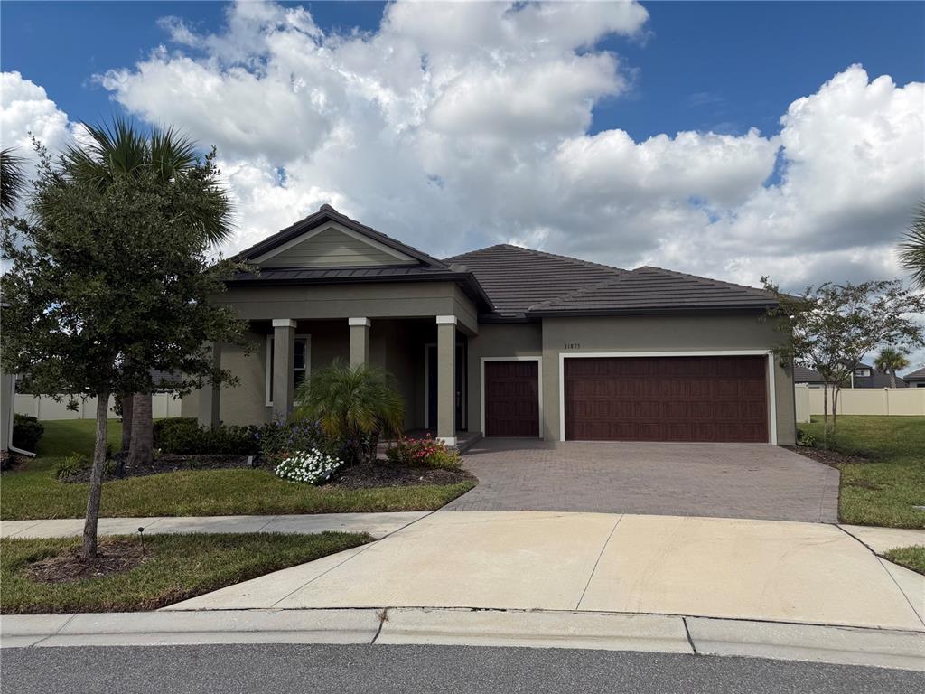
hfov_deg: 71.6
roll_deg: +0.4
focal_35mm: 24
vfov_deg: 56.8
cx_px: 462
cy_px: 347
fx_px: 641
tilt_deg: +4.5
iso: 80
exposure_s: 1/6711
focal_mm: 6.76
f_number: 1.78
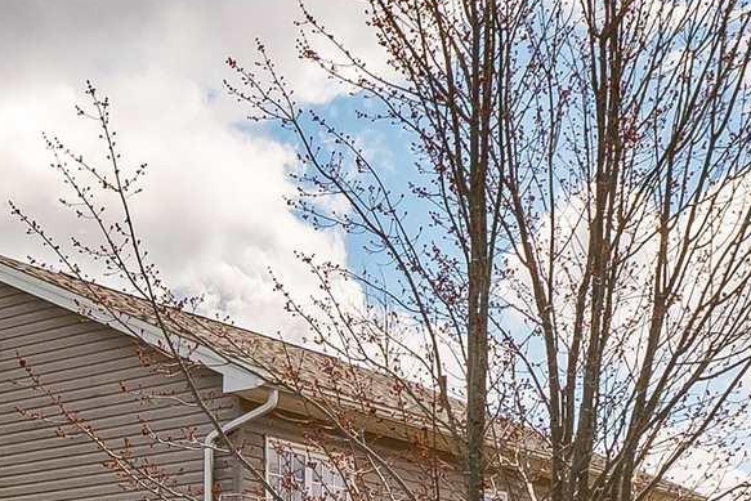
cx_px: -108
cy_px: 707
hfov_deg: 23.8
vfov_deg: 16.1
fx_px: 1648
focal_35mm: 79
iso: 400
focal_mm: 10
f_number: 6.3
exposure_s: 1/2500
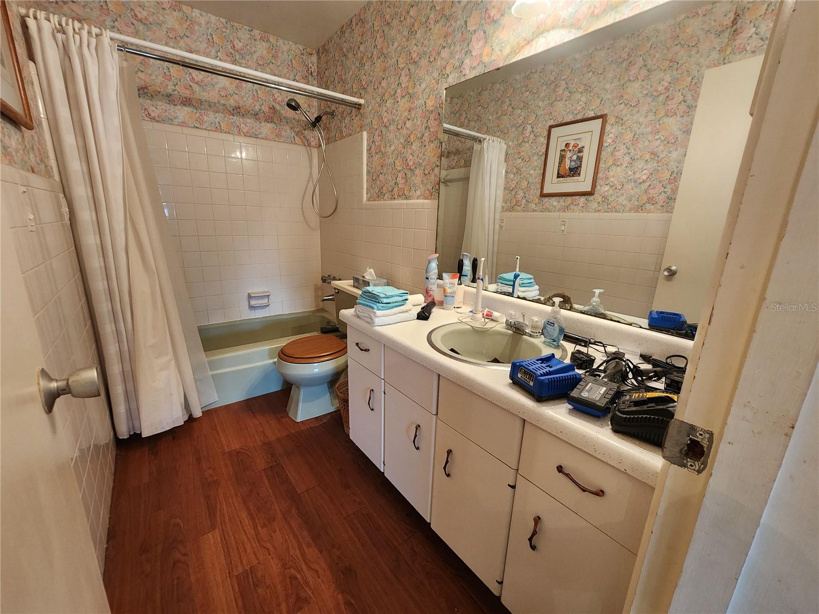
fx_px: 308
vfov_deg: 89.9
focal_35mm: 13
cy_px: 307
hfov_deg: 106.2
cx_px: 410
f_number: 2.2
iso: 400
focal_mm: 2.2
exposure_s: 1/60
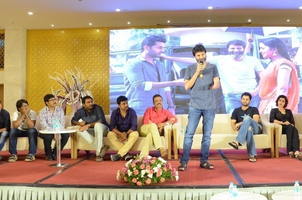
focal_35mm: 37
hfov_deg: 51.7
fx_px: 310
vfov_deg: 35.8
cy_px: 95
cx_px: 179
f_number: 5.6
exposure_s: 1/80
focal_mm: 18
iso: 4000
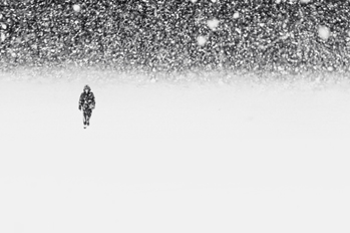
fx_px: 2341
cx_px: 88
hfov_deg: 8.5
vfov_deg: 5.7
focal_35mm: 241
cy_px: -67
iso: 200
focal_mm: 70
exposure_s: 1/250
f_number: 6.3
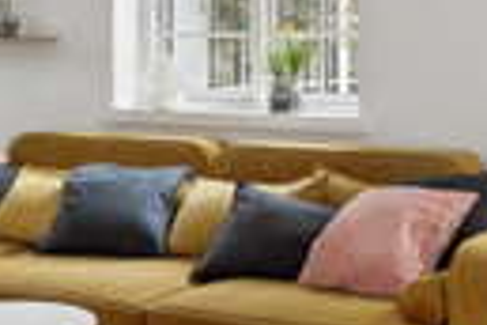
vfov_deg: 17.2
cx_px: 427
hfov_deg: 25.3
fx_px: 1055
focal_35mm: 78
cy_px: 26
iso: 320
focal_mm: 16
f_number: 8
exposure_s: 1/25
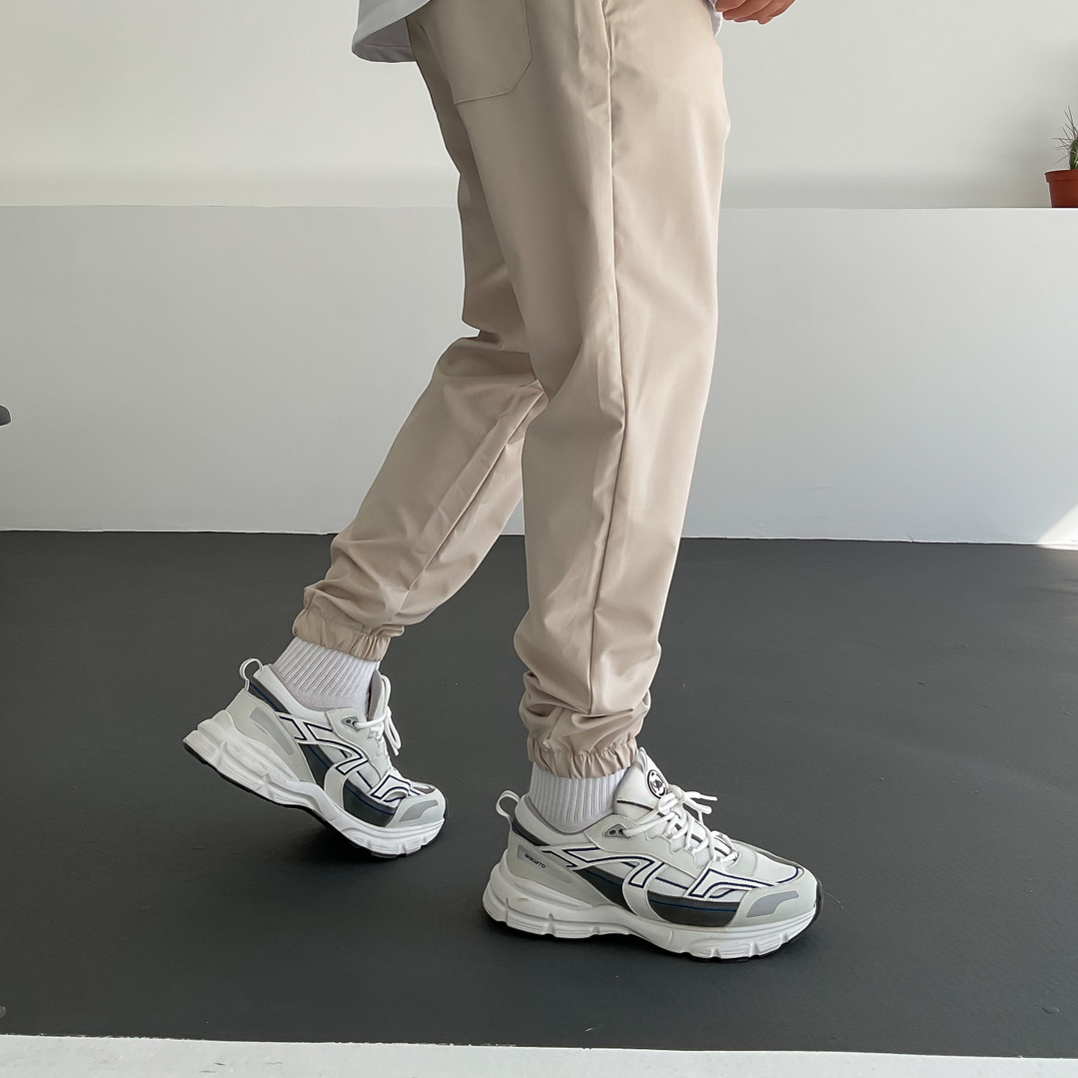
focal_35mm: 38
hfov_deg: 43.9
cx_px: 533
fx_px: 1339
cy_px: 378
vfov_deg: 43.4
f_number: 1.8
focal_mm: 3
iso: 16
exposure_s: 1/290
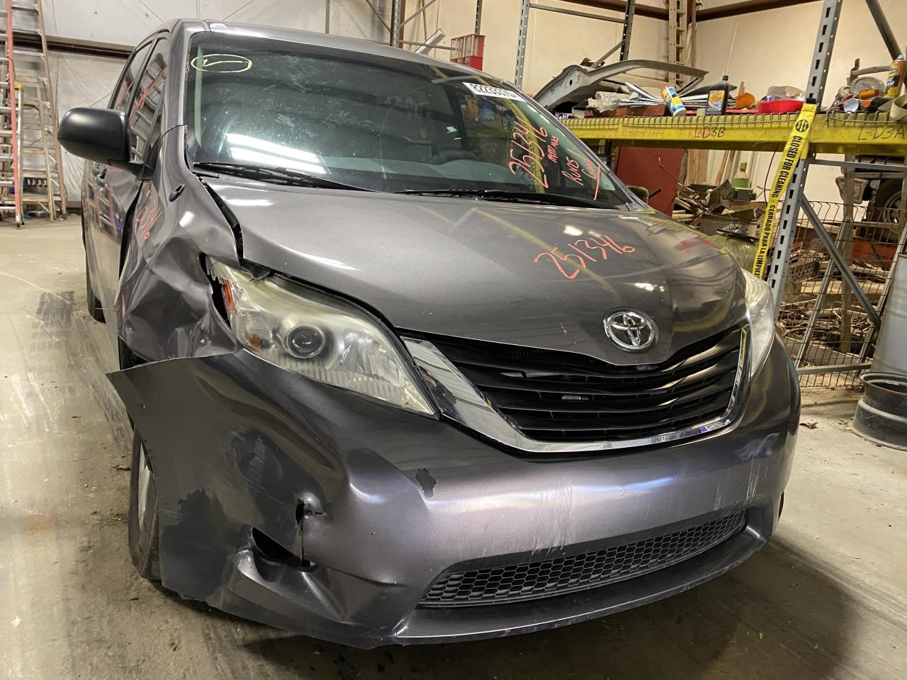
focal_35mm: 26
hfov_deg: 67.3
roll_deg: -4.4
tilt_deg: -14.1
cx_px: 454
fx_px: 681
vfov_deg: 53.1
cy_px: 340
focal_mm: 4.25
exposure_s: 1/40
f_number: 1.8
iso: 320
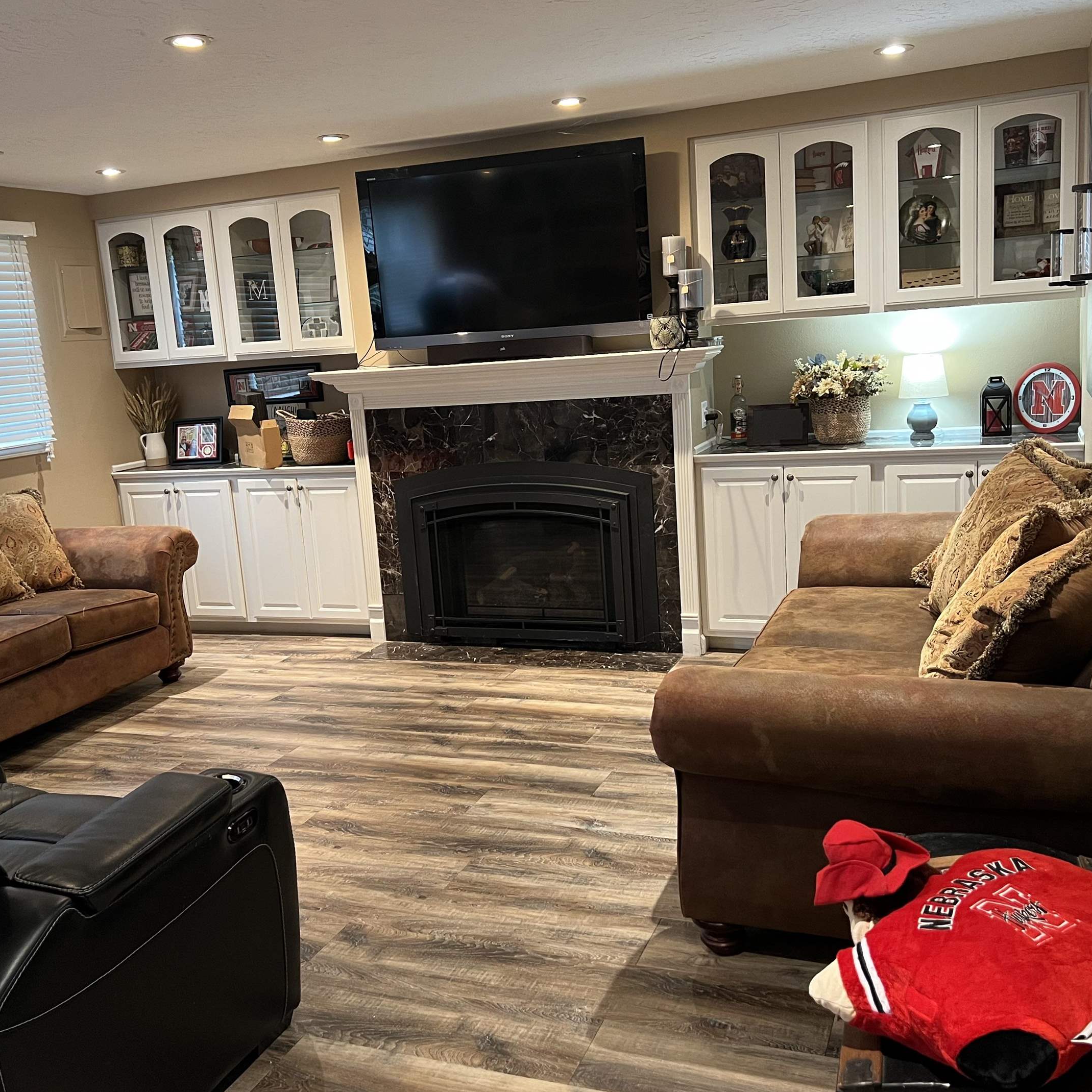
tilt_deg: -10.4
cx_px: 505
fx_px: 1178
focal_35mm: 33
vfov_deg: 49.7
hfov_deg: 49.7
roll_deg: +4.6
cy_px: 538
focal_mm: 5.7
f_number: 1.5
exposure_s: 1/60
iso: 320
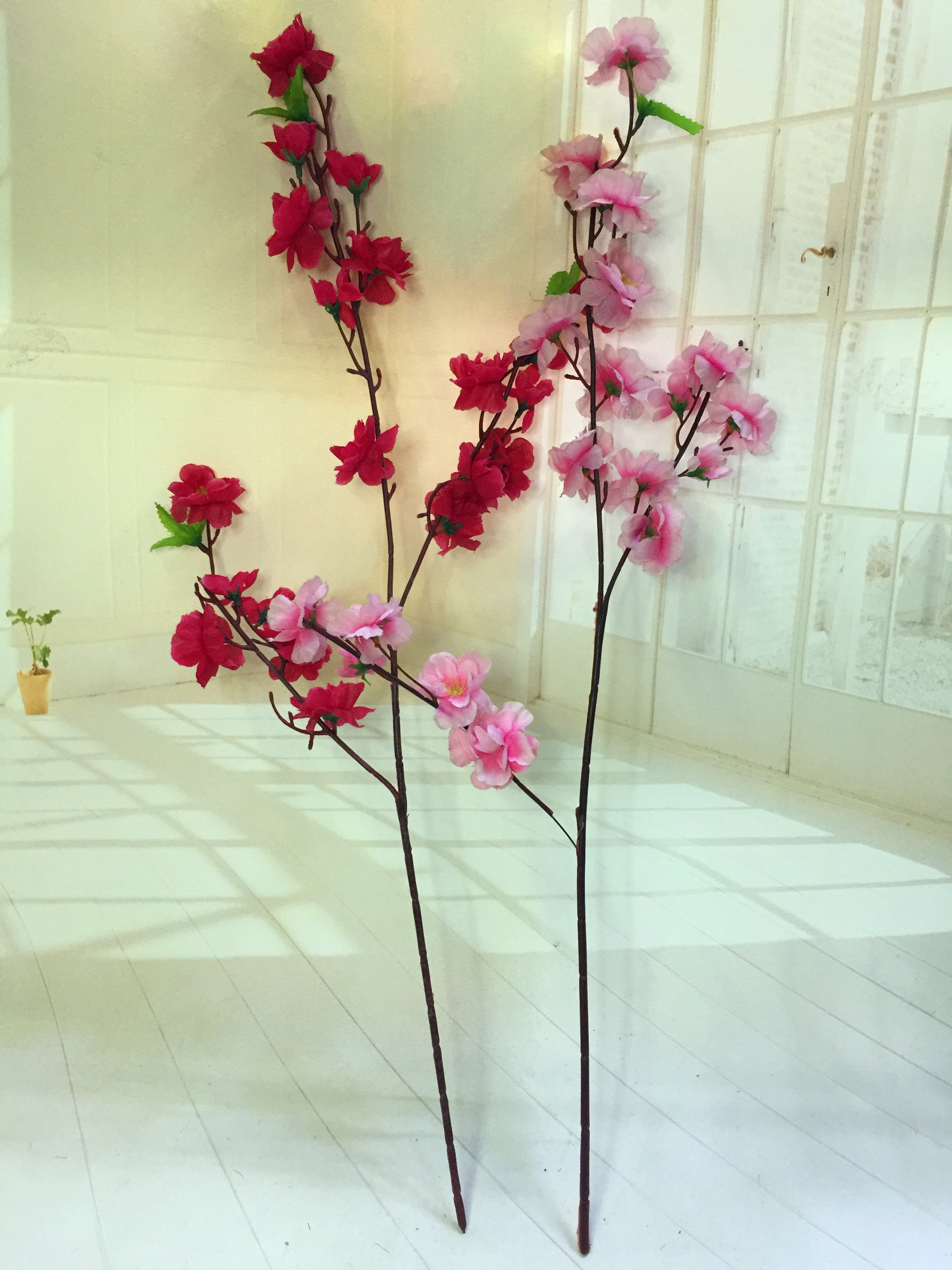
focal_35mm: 29
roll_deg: -1.4
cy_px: 635
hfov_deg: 48.2
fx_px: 1063
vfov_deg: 61.7
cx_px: 476
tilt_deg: -25.1
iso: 64
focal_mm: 4.15
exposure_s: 1/33
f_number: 2.2
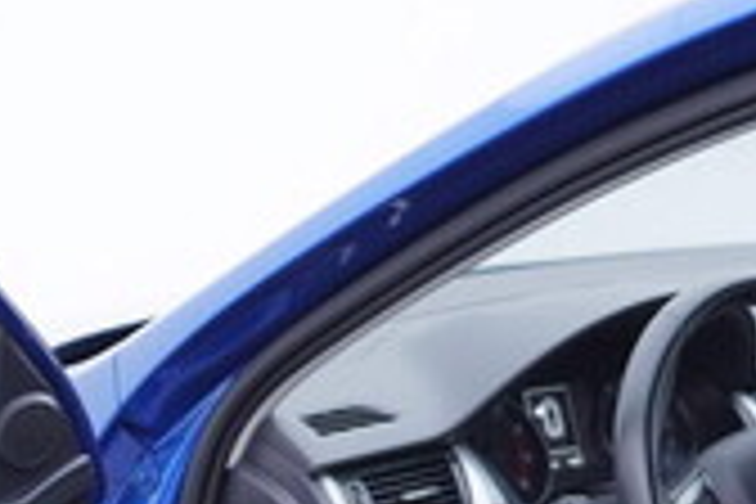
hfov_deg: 17.2
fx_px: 2478
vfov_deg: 11.3
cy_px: 677
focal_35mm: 118
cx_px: 126
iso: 125
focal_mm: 24
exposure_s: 1/50
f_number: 3.2
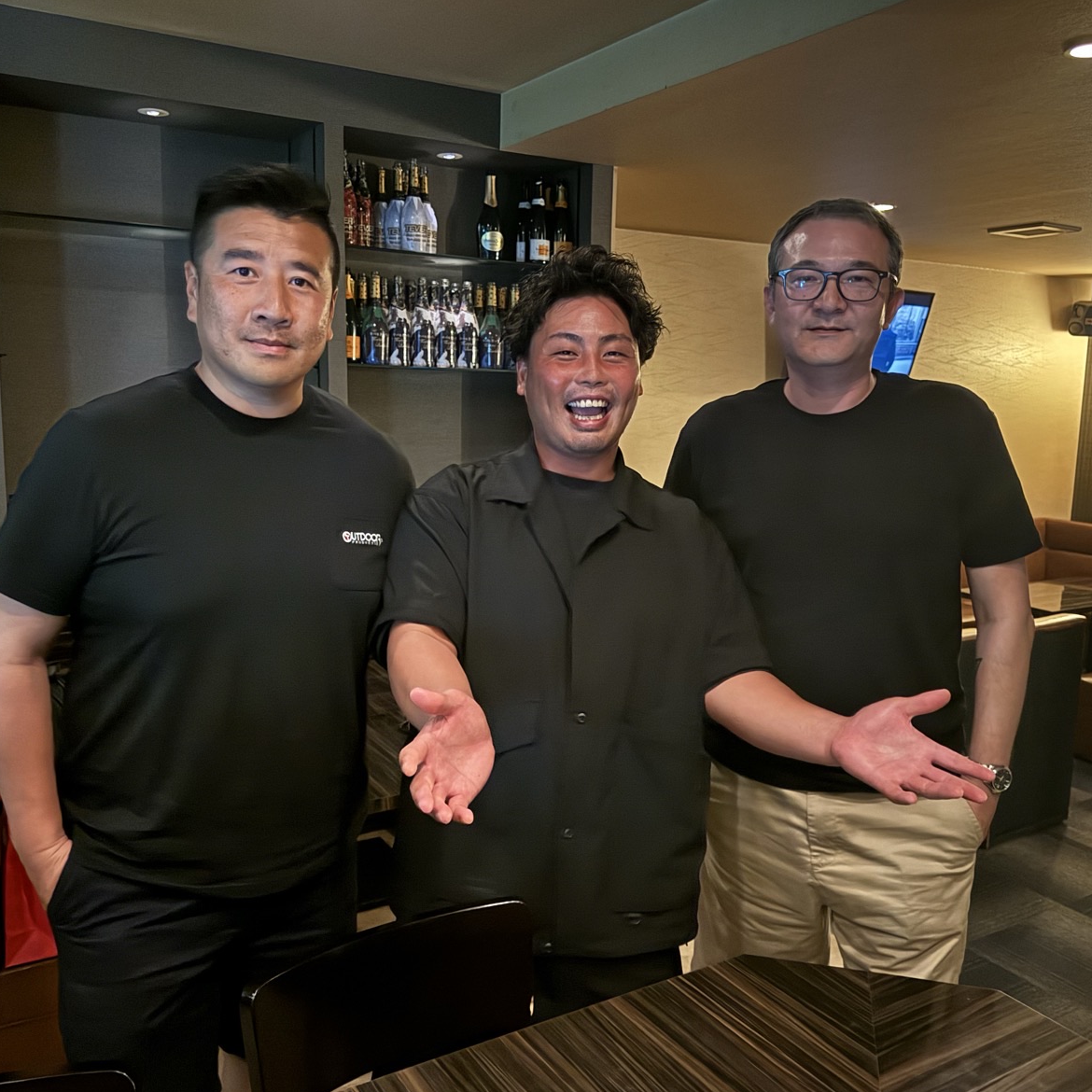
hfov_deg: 55.6
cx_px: 539
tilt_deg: -9.0
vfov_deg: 55.6
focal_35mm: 29
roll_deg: -0.7
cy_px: 544
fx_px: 1035
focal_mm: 6.76
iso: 4000
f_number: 1.78
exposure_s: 1/15
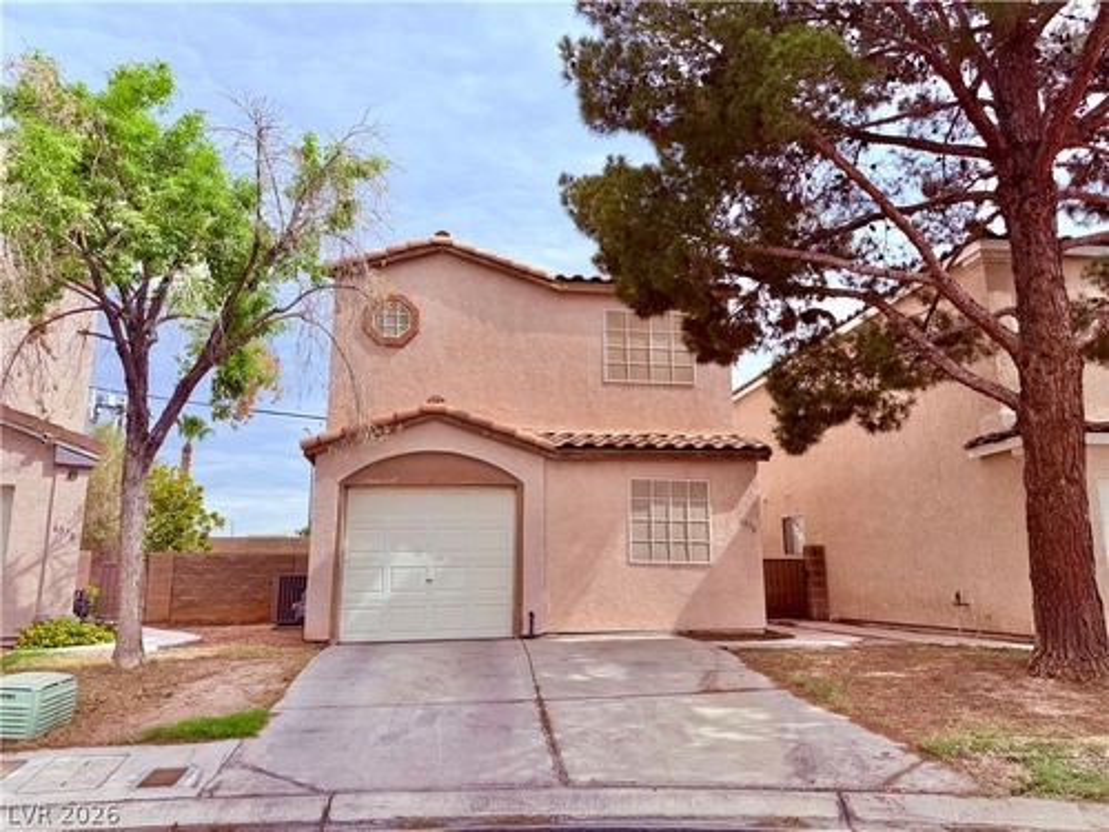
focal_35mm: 24
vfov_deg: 56.8
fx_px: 769
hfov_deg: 71.6
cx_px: 554
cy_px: 416
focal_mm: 6.76
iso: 80
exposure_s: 1/3953
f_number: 1.78
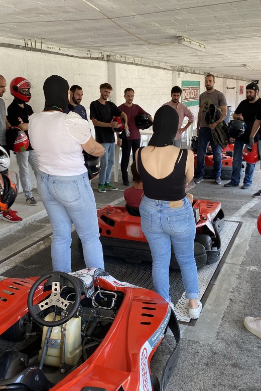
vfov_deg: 51.9
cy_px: 197
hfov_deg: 35.9
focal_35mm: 37
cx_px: 131
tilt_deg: -14.3
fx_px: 402
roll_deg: +1.9
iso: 32
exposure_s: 1/122
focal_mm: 4.25
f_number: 1.8
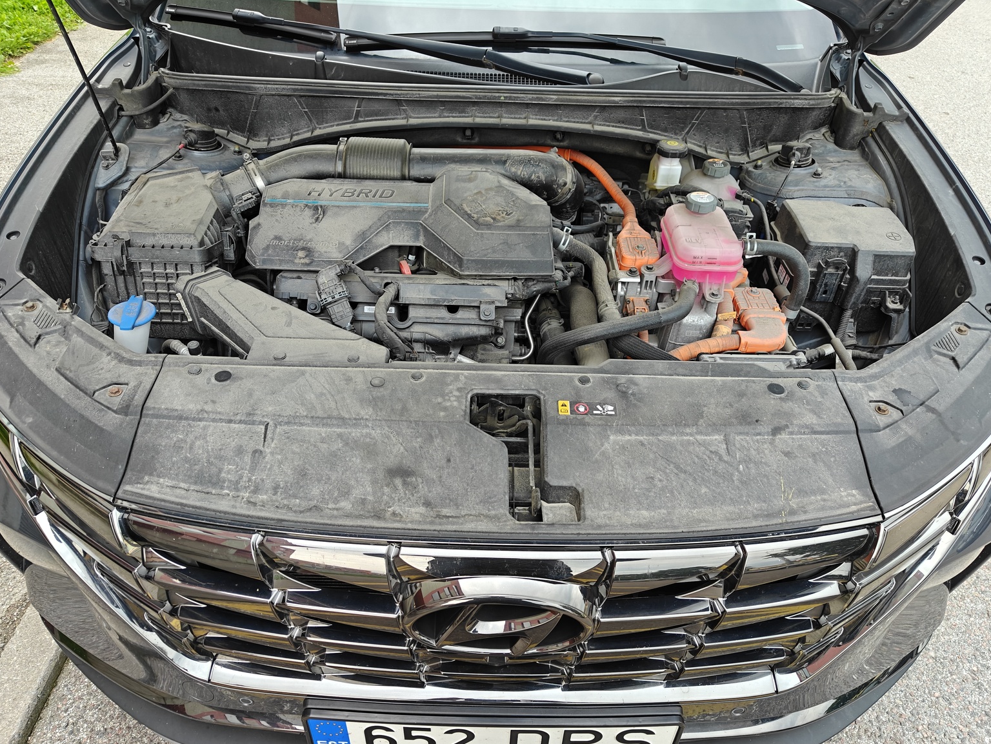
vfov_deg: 54.9
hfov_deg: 69.4
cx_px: 490
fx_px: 716
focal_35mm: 25
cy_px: 387
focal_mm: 5.59
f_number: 1.8
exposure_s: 1/100
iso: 400
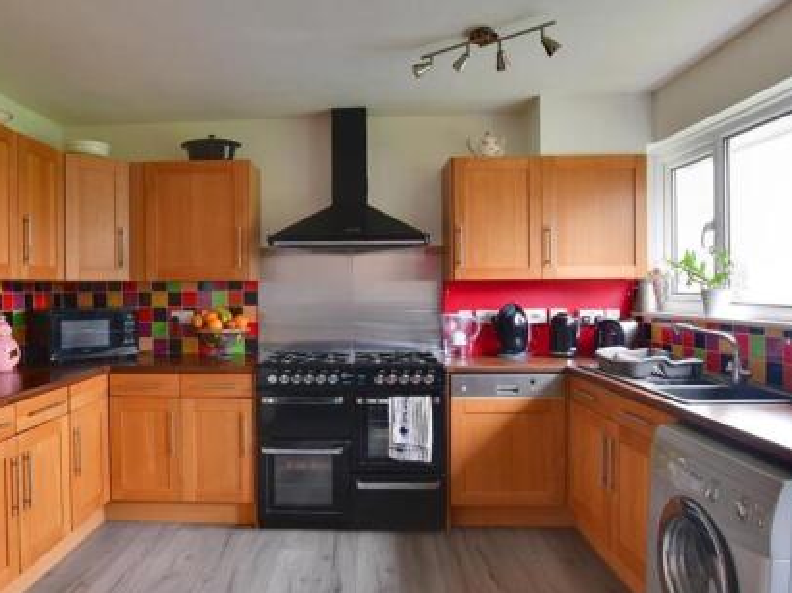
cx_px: 343
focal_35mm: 23
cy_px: 294
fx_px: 526
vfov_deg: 58.9
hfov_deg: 73.6
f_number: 8
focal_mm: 10
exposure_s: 1/6
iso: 160
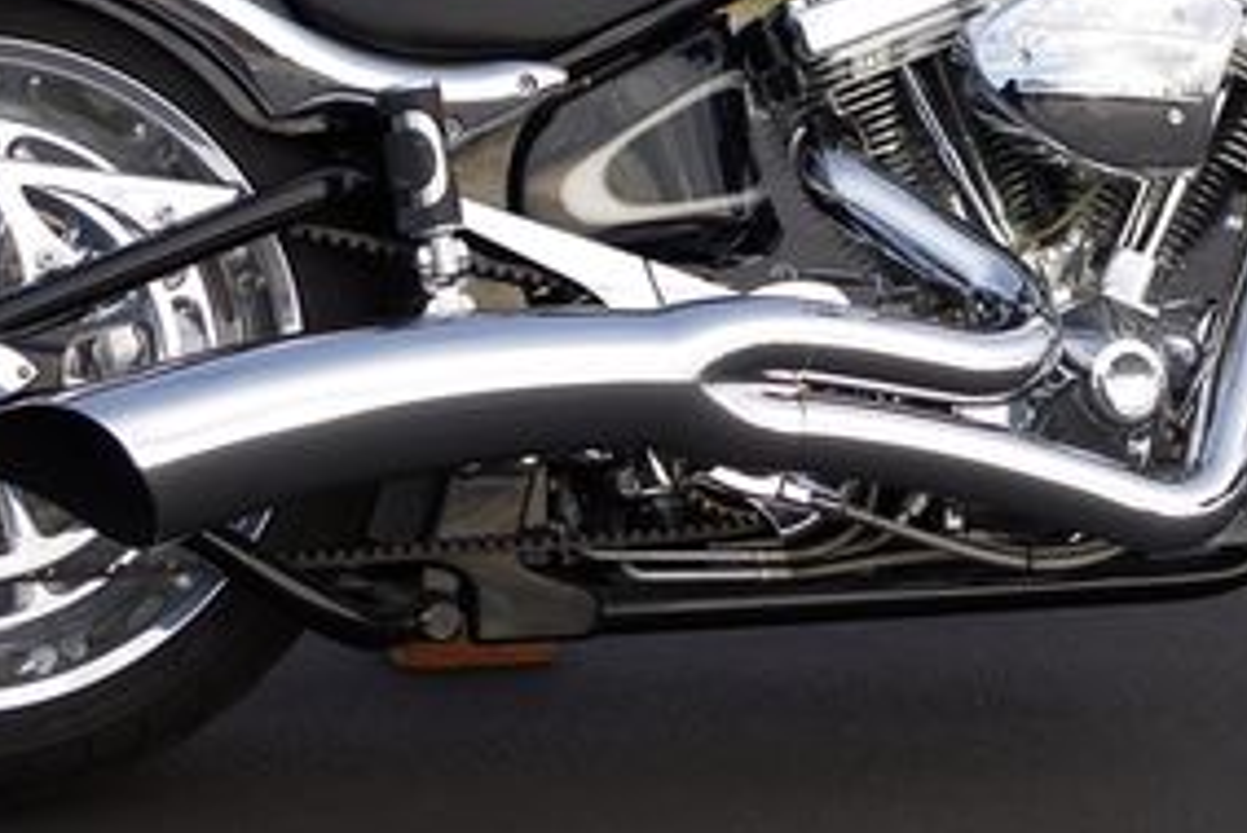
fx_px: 2668
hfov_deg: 26.1
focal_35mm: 77
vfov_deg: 17.5
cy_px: 95
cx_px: 868
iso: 100
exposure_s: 1/200
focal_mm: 23.13
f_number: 4.5
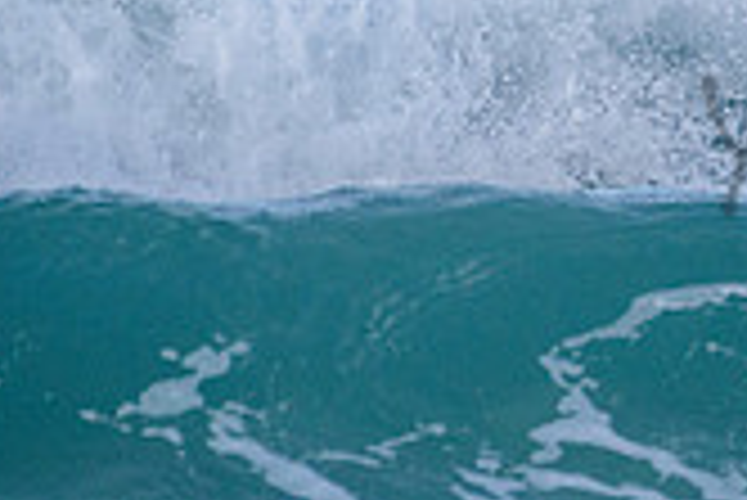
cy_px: -91
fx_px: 44526
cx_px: 1203
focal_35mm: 2144
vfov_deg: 0.6
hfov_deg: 1.0
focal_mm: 500
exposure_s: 1/1250
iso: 360
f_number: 5.6
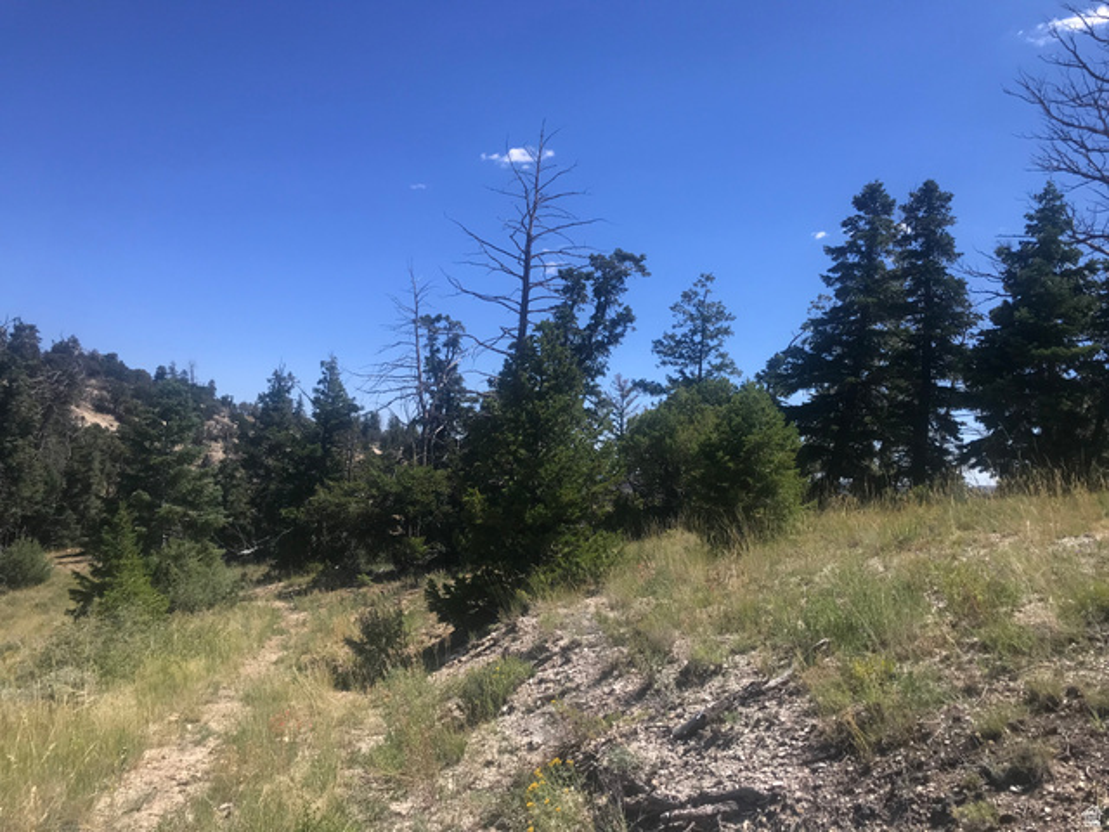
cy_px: 416
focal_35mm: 28
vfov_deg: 49.7
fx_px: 897
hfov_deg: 63.4
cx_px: 554
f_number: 1.8
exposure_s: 1/1773
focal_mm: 3.99
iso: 20
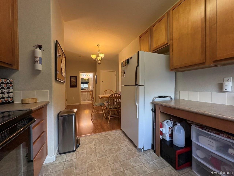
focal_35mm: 14
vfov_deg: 85.7
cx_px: 117
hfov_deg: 102.1
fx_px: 95
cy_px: 88
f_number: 2.2
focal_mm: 2.22
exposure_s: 1/120
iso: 400
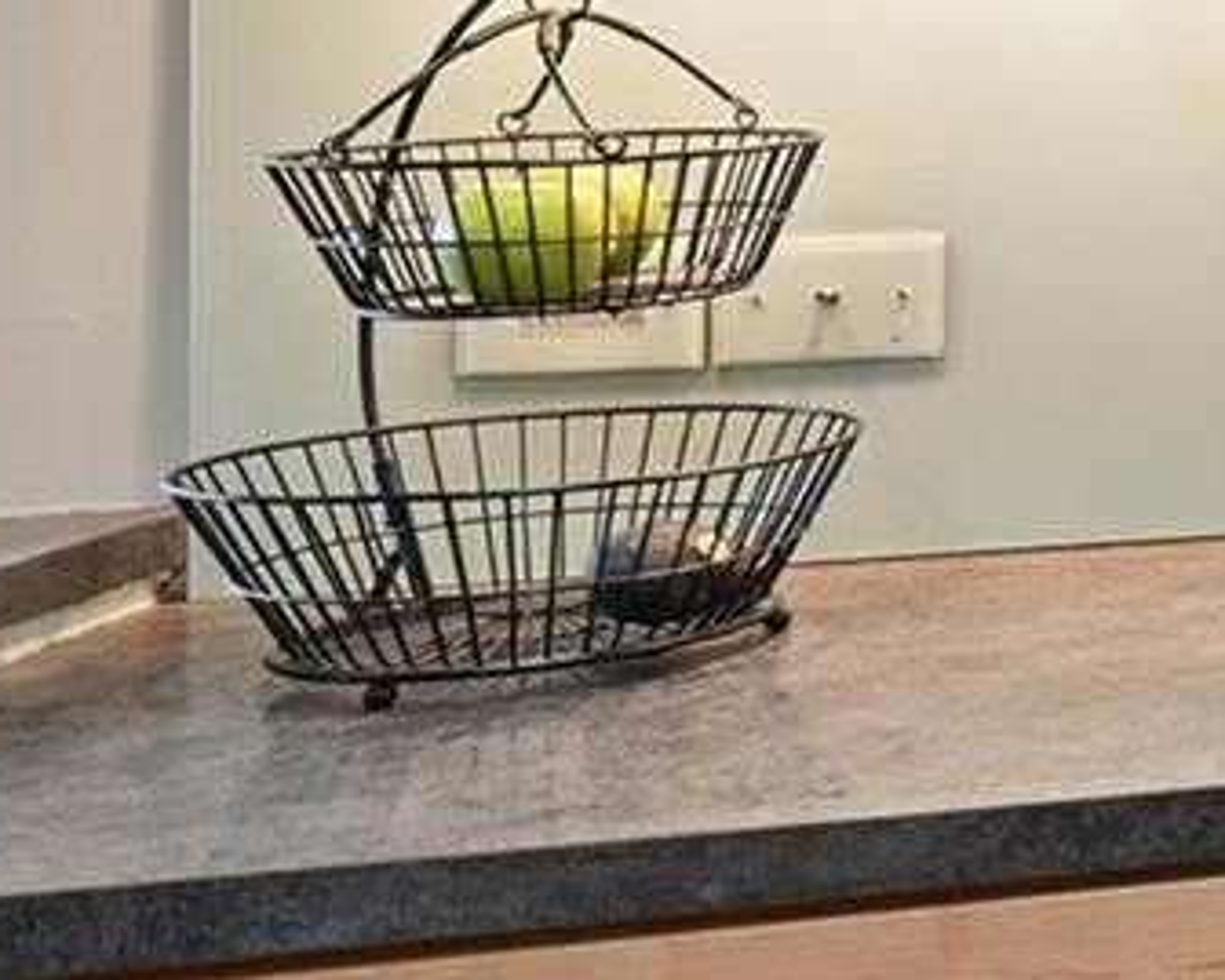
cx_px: 2578
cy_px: 69
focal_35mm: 67
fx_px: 2430
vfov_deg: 22.2
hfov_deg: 17.6
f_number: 10
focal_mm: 15
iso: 400
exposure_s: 1/10
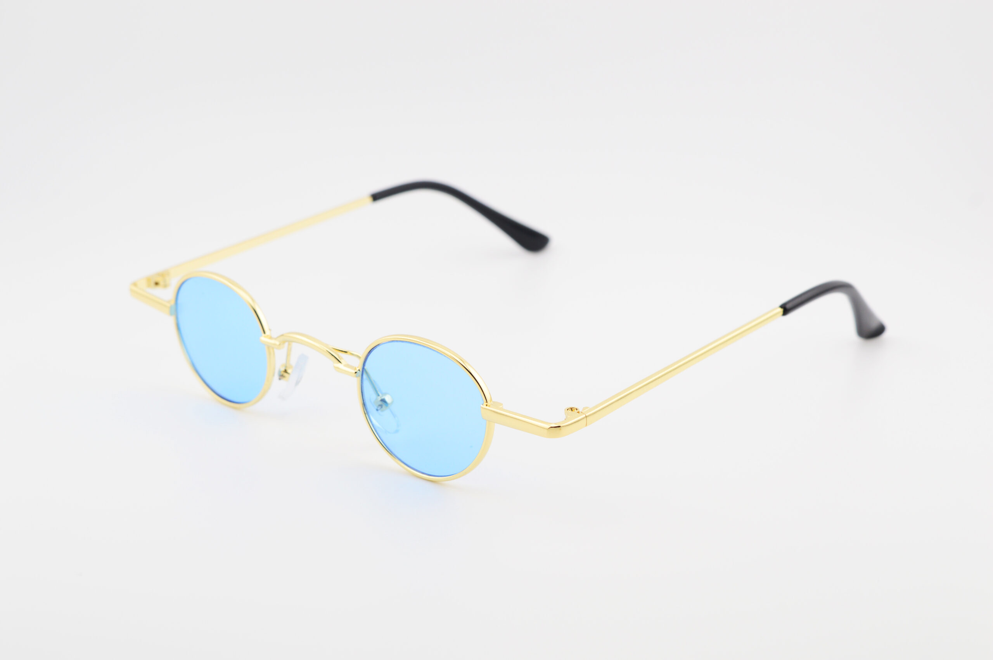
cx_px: 496
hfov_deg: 28.1
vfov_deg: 18.9
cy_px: 330
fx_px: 1984
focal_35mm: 72
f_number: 11
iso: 200
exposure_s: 1/125
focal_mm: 48
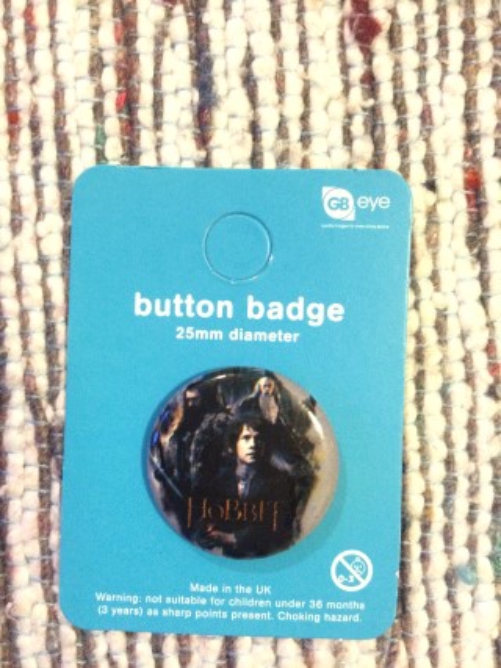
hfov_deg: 48.2
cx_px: 250
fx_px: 560
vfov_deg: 61.7
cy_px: 334
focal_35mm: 29
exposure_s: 1/17
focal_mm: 4.15
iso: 500
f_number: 2.2
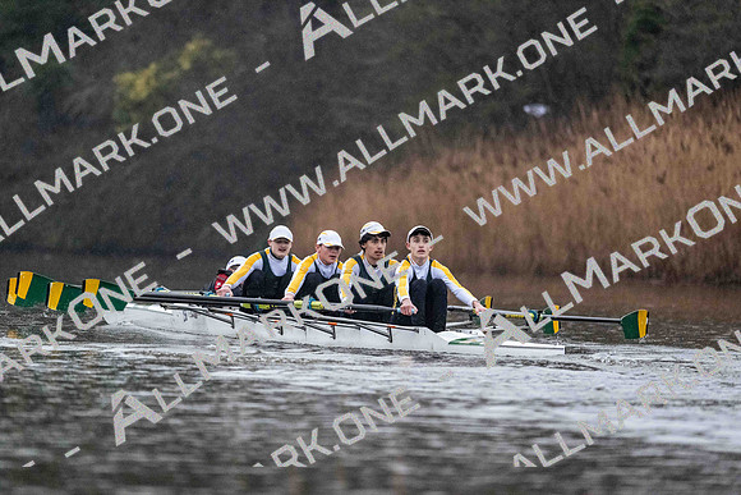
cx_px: 370
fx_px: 8235
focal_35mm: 400
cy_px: 248
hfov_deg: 5.2
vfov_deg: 3.4
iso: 9000
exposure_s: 1/1600
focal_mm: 400
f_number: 4.5
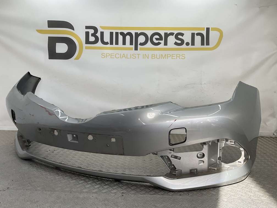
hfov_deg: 61.7
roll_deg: -3.2
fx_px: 232
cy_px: 104
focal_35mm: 29
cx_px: 138
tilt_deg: -6.5
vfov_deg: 48.2
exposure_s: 1/203
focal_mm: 3
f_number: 1.8
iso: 16
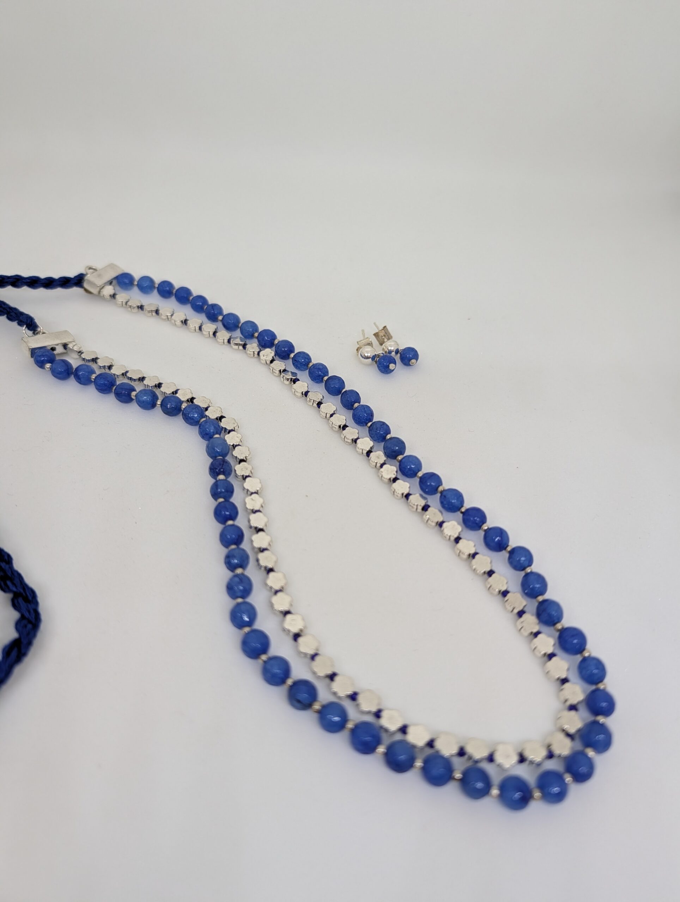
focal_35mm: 24
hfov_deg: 56.9
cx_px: 340
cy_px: 451
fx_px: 627
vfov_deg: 71.5
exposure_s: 1/78.5
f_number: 1.68
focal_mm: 6.9
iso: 59
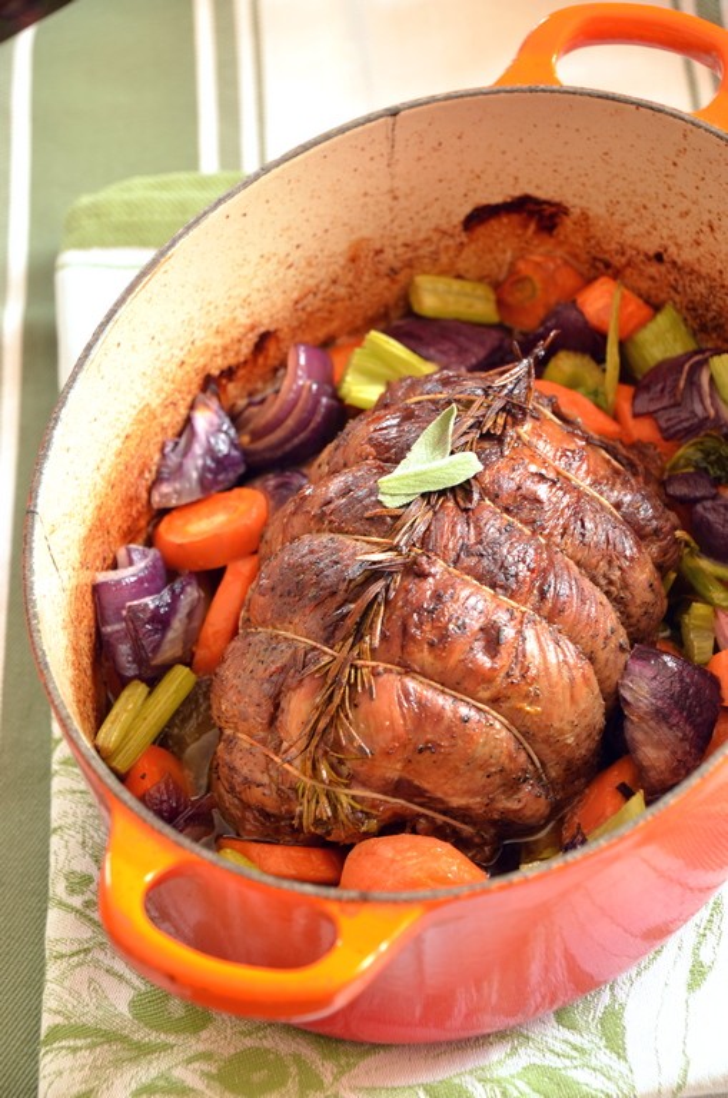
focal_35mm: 105
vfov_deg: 19.5
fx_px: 3198
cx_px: 364
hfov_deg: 13.0
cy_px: 549
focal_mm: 70
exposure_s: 1/2
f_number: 5.3
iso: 100
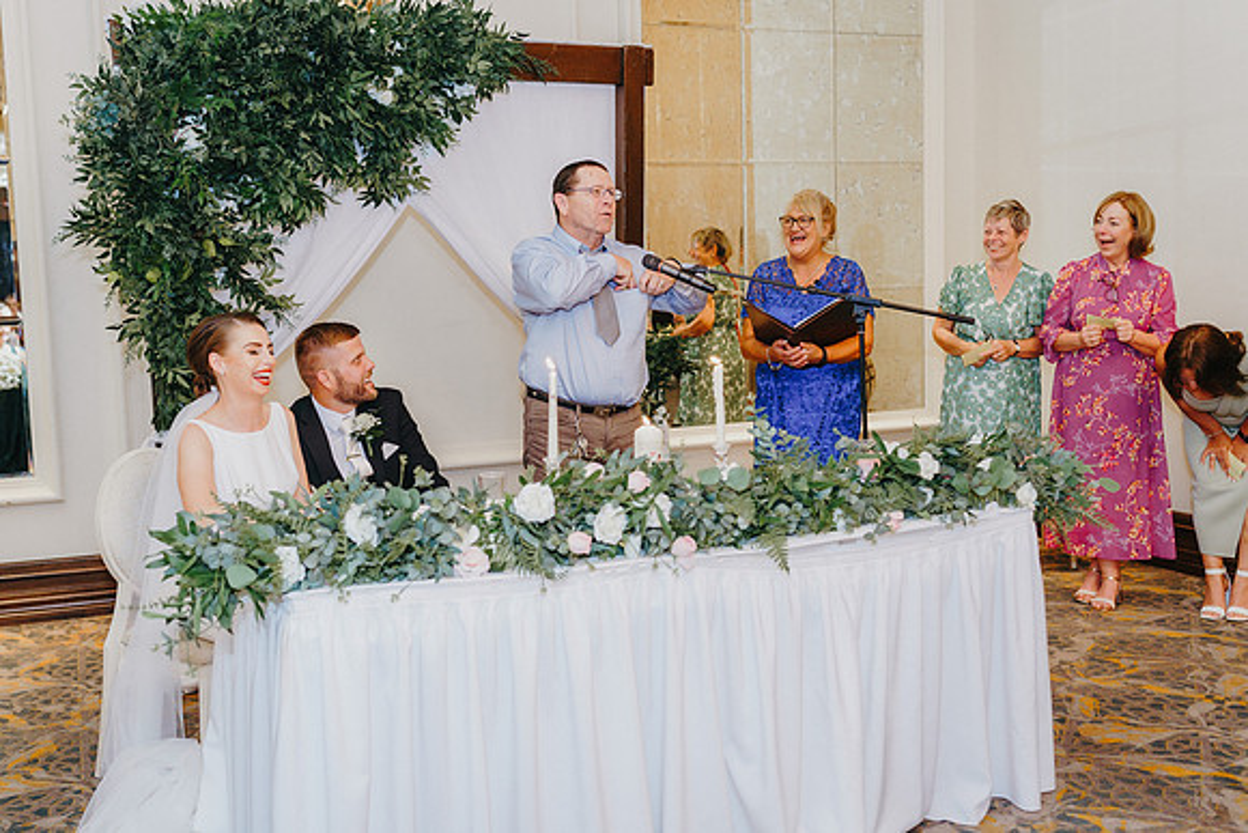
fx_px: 1355
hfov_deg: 49.4
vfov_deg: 34.2
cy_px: 419
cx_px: 569
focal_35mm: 39
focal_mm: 35
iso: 1000
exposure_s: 1/200
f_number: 2.2
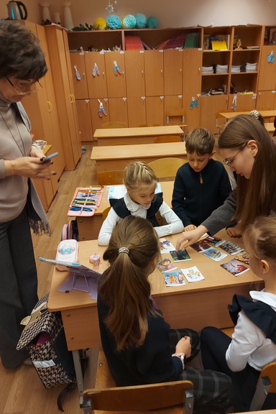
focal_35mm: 26
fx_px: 299
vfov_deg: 69.4
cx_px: 147
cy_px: 200
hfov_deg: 49.5
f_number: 1.8
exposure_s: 1/50
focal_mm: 5.23
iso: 160
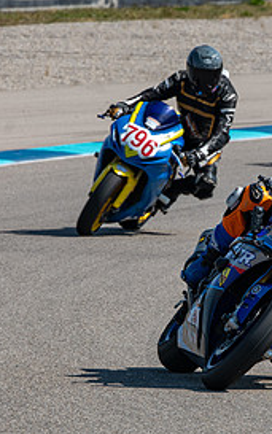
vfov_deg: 3.6
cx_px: 253
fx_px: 6975
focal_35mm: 589
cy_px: 287
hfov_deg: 2.2
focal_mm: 200
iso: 180
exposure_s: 1/800
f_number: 9
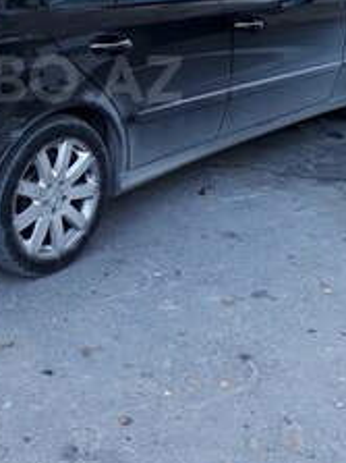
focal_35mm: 60
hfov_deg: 23.6
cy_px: 79
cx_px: 23
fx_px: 800
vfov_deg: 31.2
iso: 50
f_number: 1.9
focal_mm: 3.6
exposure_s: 1/100
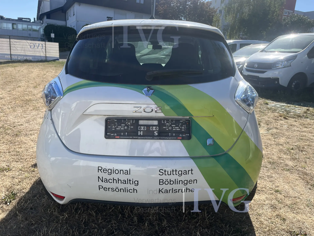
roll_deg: -4.2
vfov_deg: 53.1
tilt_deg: -16.3
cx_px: 157
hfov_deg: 67.3
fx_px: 236
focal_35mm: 26
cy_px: 118
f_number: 1.6
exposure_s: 1/2463
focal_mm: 5.1
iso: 50
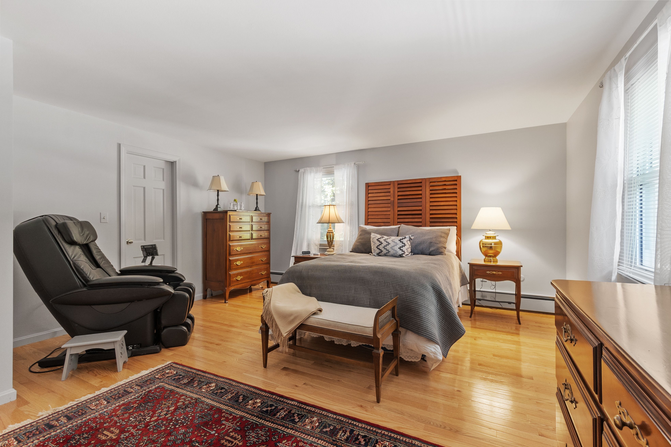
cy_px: 224
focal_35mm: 15
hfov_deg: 100.4
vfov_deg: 77.3
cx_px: 336
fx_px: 280
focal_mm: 10
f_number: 7.1
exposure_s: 1.3
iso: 400
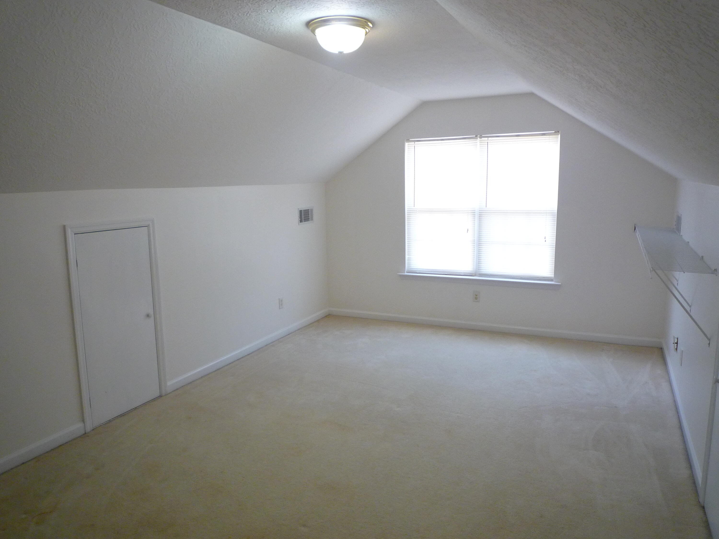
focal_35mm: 25
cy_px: 270
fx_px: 519
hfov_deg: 69.4
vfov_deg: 54.9
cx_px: 360
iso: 160
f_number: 2.8
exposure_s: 1/30
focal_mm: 4.4
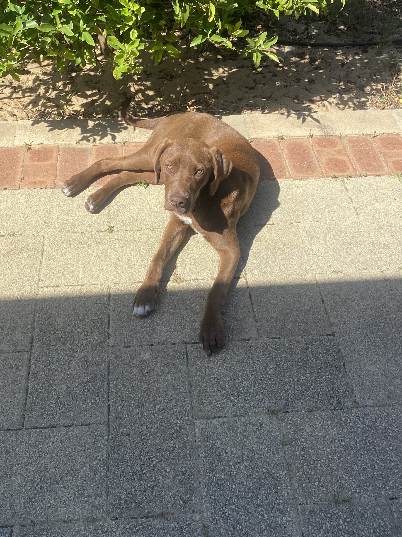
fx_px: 542
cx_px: 169
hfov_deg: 40.6
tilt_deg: -45.8
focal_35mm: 35
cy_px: 197
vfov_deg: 52.0
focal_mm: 4.25
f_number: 1.8
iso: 32
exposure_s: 1/1838
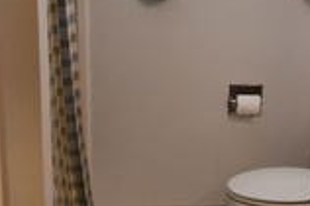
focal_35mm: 70
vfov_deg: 19.4
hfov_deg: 28.6
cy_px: 106
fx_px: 602
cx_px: 220
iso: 320
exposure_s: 1/20
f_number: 2.8
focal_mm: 11.5
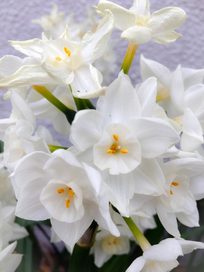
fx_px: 228
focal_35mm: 29
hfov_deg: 48.2
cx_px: 102
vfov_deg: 61.7
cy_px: 136
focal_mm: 4.15
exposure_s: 1/373
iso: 32
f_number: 2.2
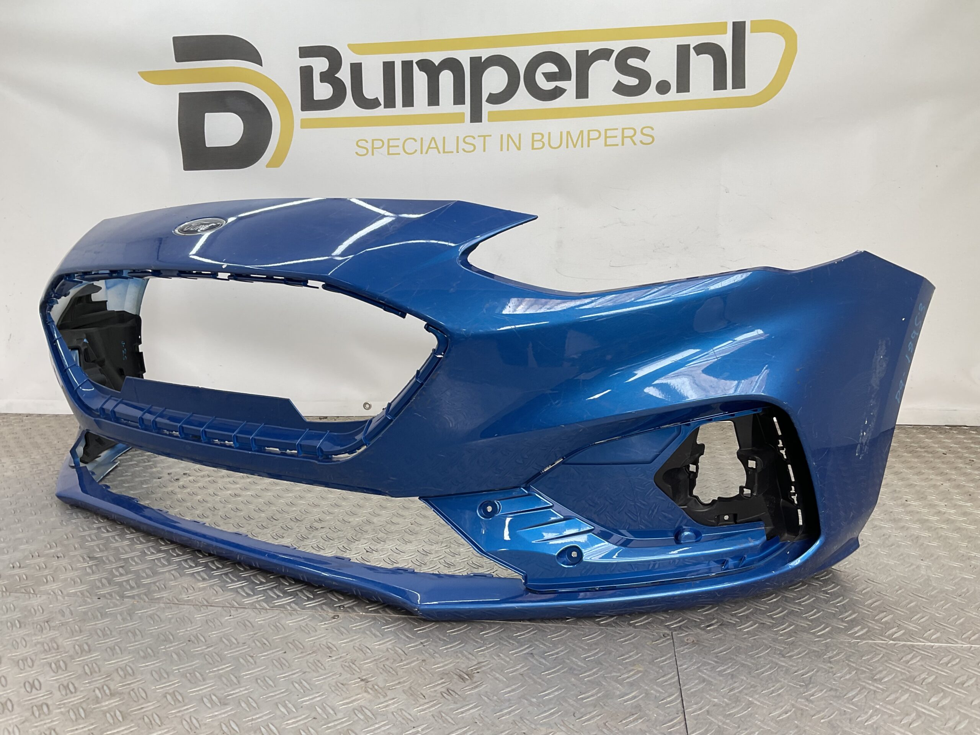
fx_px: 821
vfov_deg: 48.2
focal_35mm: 29
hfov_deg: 61.7
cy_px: 368
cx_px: 490
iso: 16
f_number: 1.8
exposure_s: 1/120
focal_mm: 3
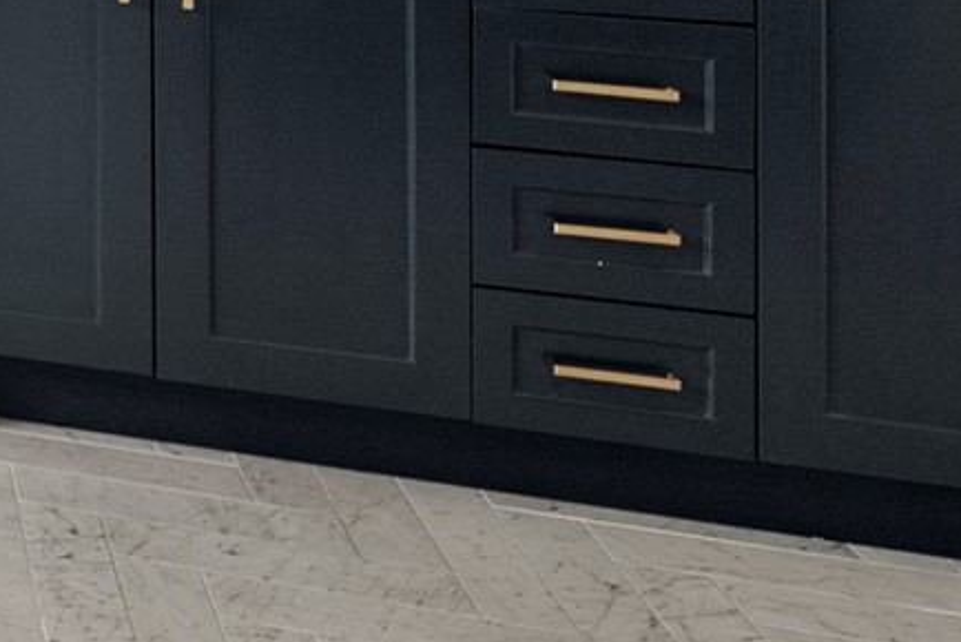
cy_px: -408
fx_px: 1603
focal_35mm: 60
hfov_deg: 21.2
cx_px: -795
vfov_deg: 18.9
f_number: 8
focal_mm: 12
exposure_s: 1/25
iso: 800
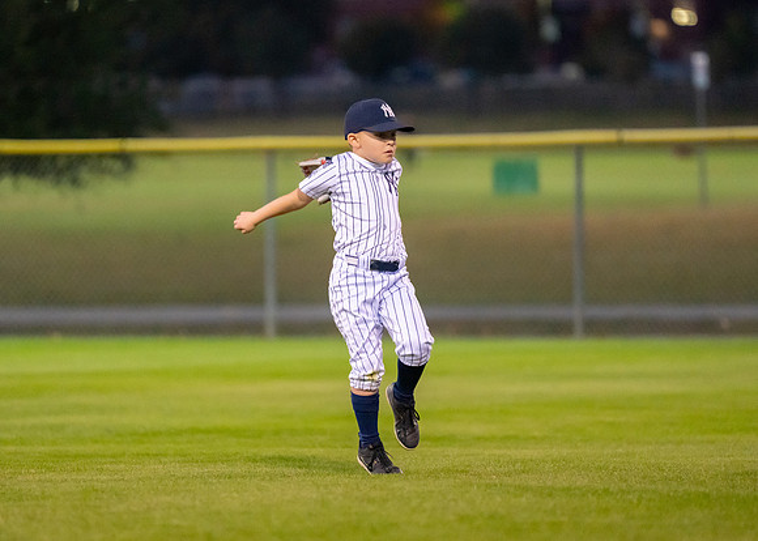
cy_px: 269
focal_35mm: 288
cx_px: 345
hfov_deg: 7.0
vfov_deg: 5.0
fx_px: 6198
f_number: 2.8
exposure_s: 1/1000
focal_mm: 200
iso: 4000
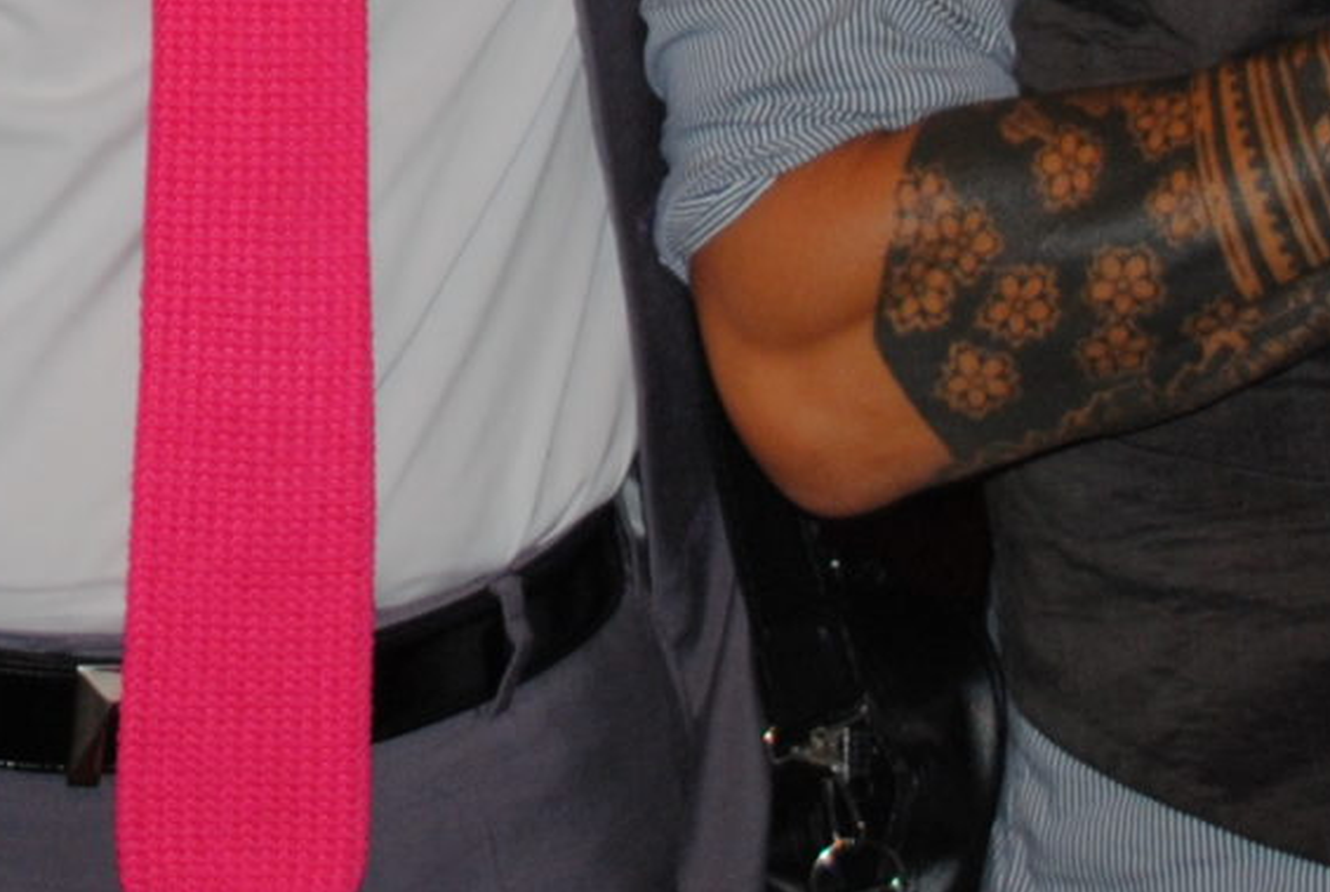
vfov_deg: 8.1
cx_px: -144
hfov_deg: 12.4
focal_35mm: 163
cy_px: -890
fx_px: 6033
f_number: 4
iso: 200
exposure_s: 1/60
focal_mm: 24
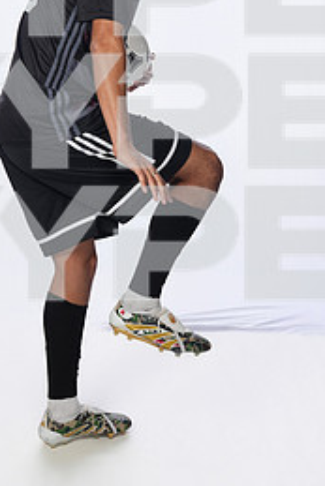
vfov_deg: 29.9
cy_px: 113
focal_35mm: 66
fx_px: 892
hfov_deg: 20.5
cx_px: 96
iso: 800
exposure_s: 1/250
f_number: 8
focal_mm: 38
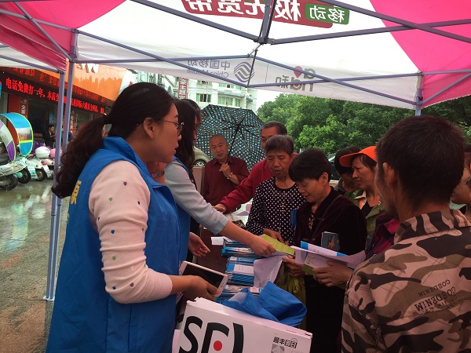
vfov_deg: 48.2
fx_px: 395
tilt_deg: -2.9
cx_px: 236
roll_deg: -7.1
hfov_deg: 61.7
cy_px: 176
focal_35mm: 29
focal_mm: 4.15
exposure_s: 1/189
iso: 32
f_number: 2.2
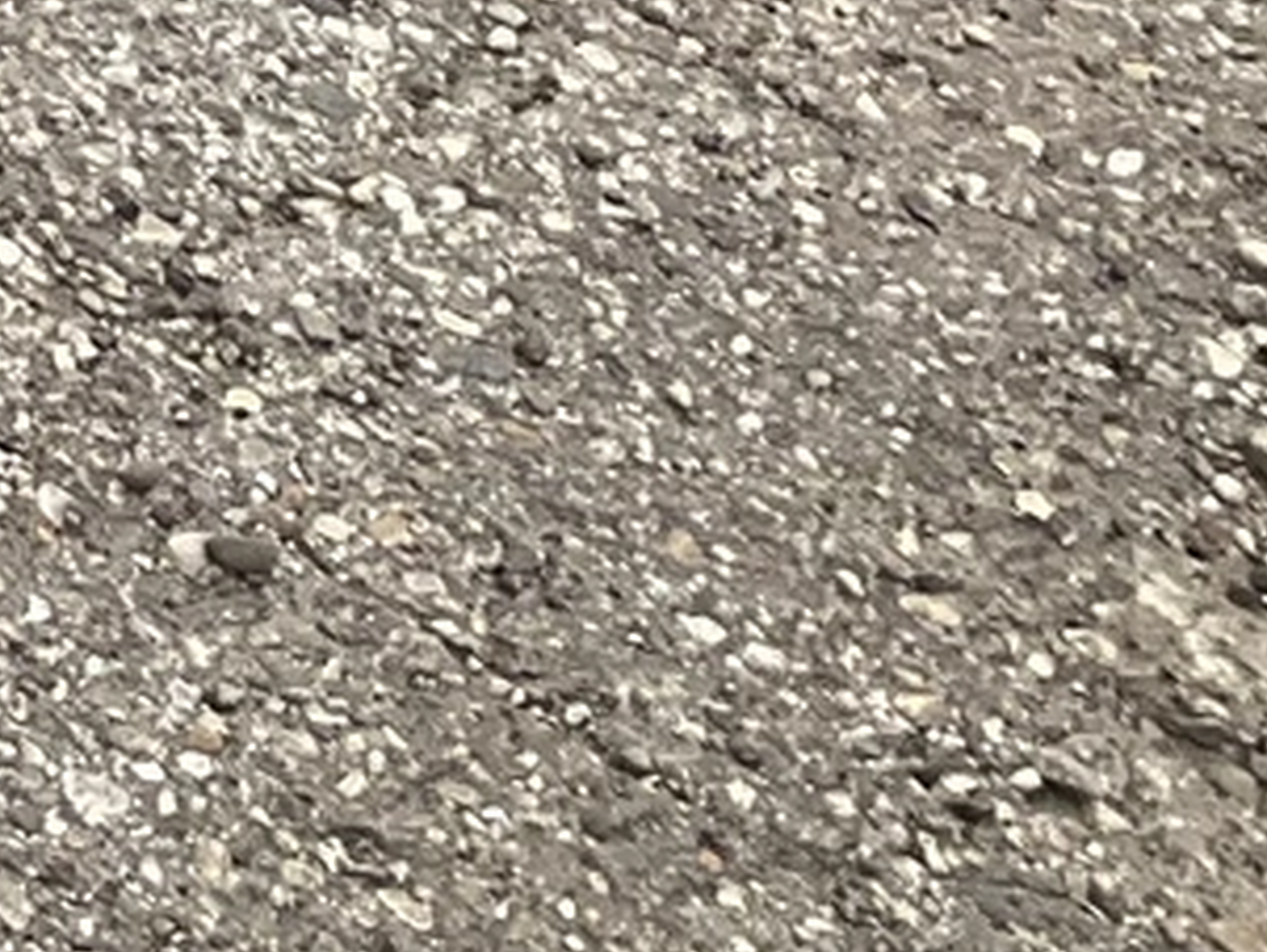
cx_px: -2513
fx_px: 7033
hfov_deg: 8.6
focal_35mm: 192
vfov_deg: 7.1
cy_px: -1715
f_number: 1.8
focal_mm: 3
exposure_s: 1/650
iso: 25
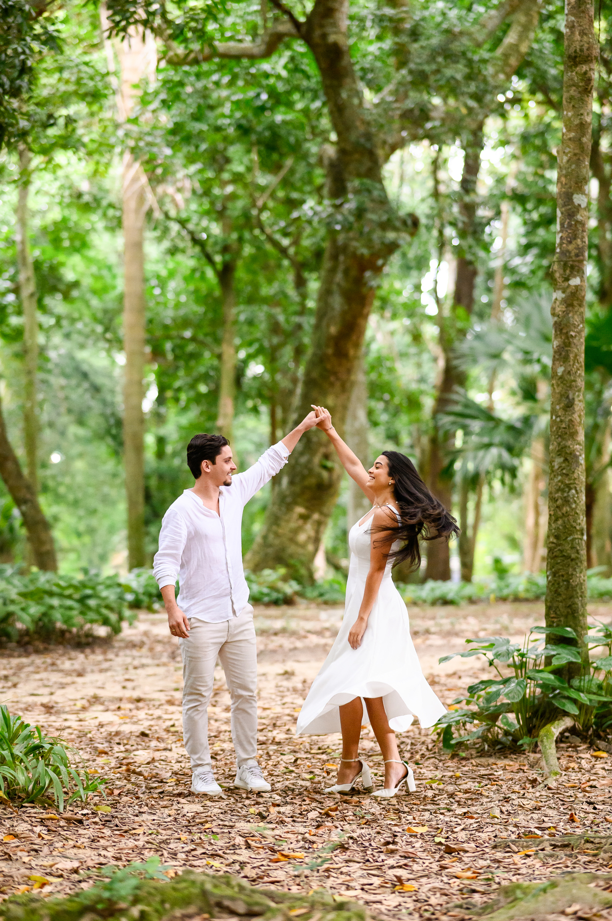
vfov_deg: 23.9
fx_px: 2171
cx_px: 306
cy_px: 460
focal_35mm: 85
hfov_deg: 16.0
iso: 2500
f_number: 1.8
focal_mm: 85
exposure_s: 1/640
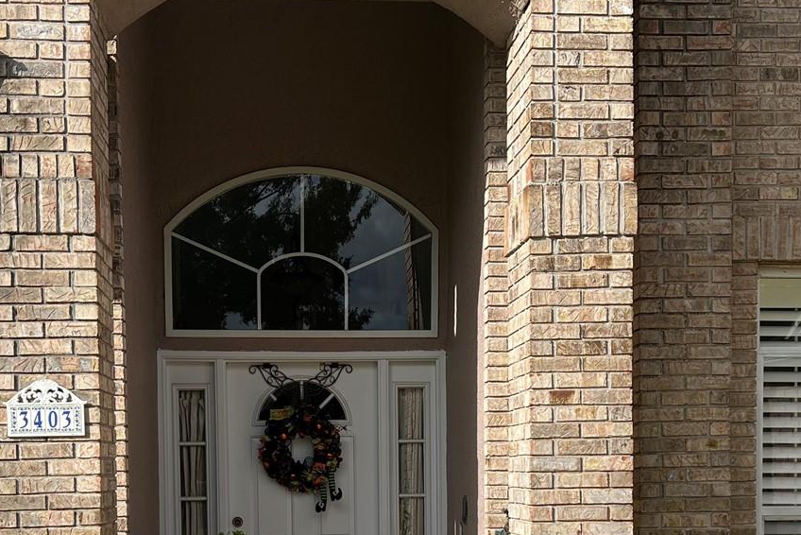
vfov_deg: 25.5
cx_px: 337
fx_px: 1135
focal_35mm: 51
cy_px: 503
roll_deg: +0.1
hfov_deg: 38.8
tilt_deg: -2.3
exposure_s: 1/4115
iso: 50
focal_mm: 5.7
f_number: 1.5
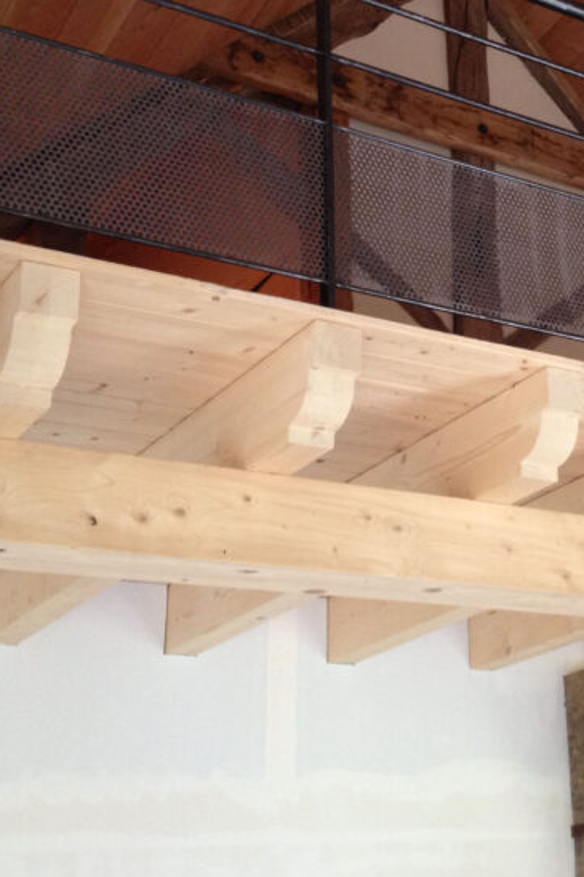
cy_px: 382
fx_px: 1656
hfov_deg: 19.3
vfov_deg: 29.6
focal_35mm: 68
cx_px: 605
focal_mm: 4.28
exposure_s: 1/20
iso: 160
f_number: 2.4
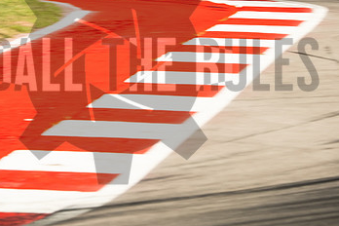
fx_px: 6591
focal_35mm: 700
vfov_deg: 2.0
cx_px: 113
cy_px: 66
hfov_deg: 2.9
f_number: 9
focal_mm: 280
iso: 160
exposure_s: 1/160
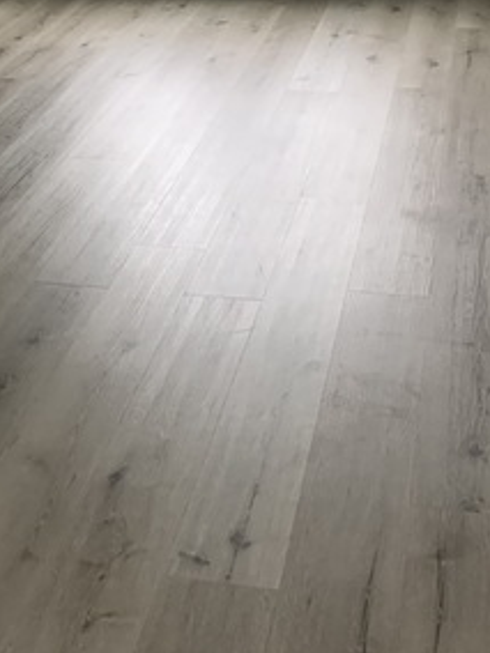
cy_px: 270
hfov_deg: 24.0
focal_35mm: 61
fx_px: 1151
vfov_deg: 31.6
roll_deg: +2.9
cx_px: 186
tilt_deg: -25.4
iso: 400
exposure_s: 1/40
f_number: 1.8
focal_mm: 4.25
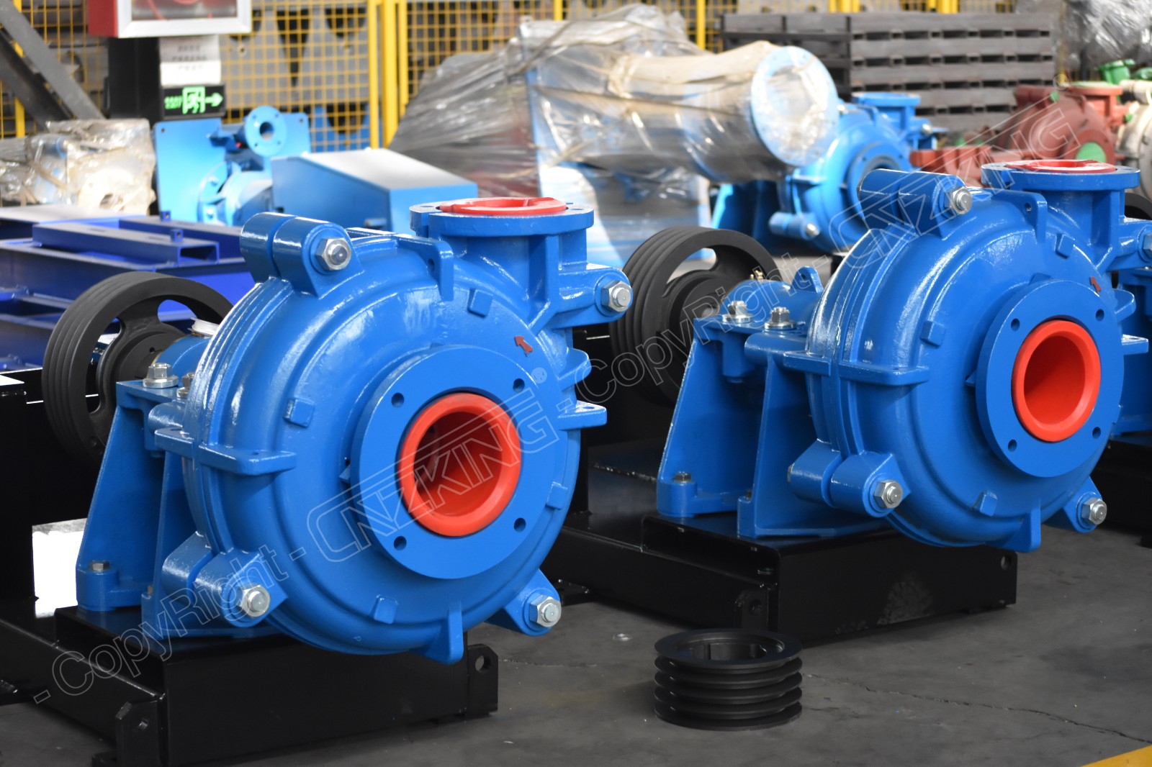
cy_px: 384
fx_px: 2639
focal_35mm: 82
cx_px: 576
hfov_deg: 24.6
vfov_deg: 16.5
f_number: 4
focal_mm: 55
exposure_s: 1/60
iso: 1600
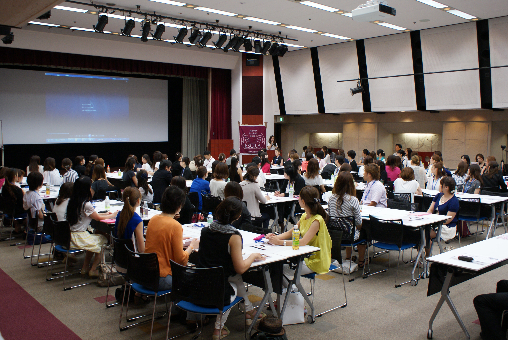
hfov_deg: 57.2
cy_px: 170
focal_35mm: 33
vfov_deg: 40.1
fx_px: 466
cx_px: 254
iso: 400
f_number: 4
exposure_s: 1/40
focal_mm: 22
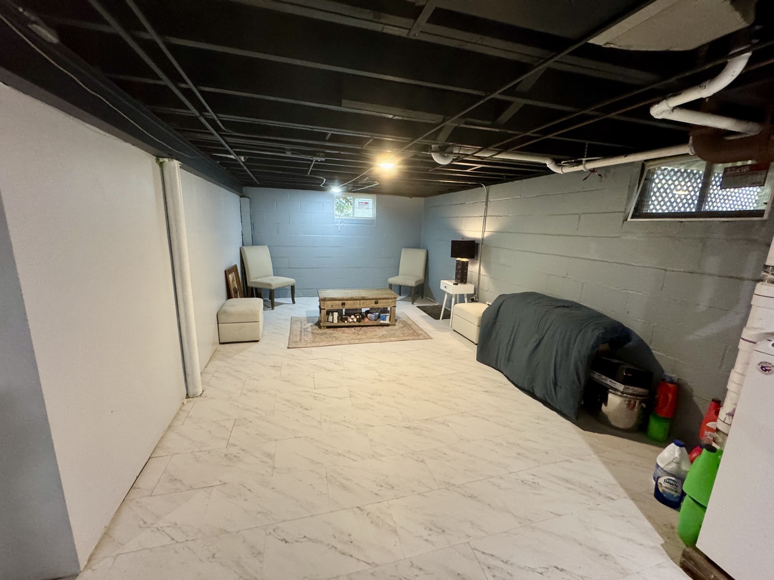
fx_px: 313
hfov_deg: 102.1
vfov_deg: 85.7
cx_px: 387
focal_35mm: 14
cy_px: 290
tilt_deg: -12.0
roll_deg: -2.7
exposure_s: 1/60
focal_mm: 2.22
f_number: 2.2
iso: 500
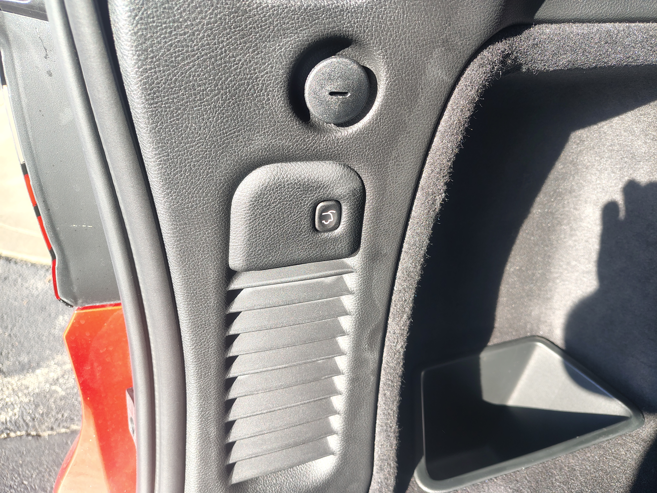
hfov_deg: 71.6
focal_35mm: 24
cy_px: 246
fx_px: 456
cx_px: 328
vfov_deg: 56.8
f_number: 1.8
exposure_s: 1/111
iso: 113
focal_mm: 5.56
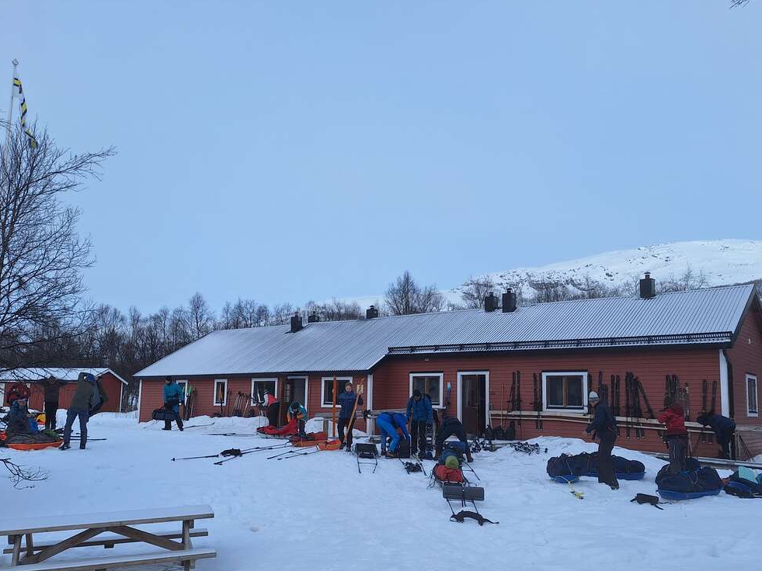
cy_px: 331
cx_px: 401
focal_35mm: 30
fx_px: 660
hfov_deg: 59.9
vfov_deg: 46.6
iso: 40
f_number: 1.8
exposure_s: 1/1318
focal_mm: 5.54
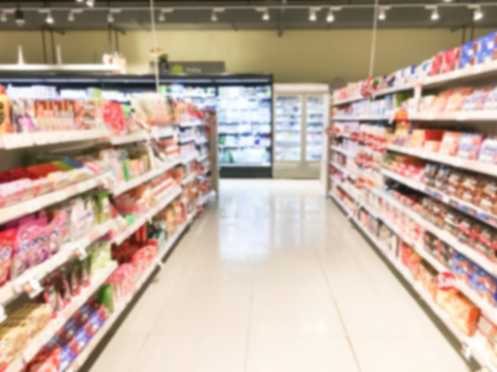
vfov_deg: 48.2
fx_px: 416
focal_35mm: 29
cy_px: 186
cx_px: 248
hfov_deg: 61.7
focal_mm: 4.15
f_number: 2.2
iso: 40
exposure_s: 1/35
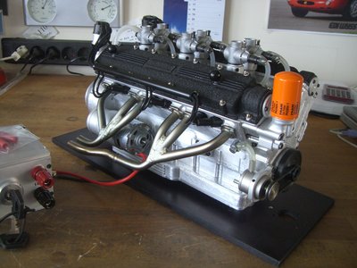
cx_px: 178
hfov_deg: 49.0
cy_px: 134
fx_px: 392
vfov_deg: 37.7
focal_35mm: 38
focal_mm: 6.2
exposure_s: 1/125
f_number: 2.7
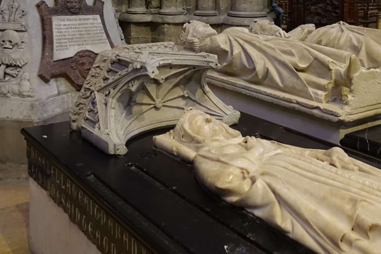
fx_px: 497
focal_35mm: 47
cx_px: 281
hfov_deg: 40.8
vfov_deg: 27.2
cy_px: 7
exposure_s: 1/13
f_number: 2.8
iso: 800
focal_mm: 8.8
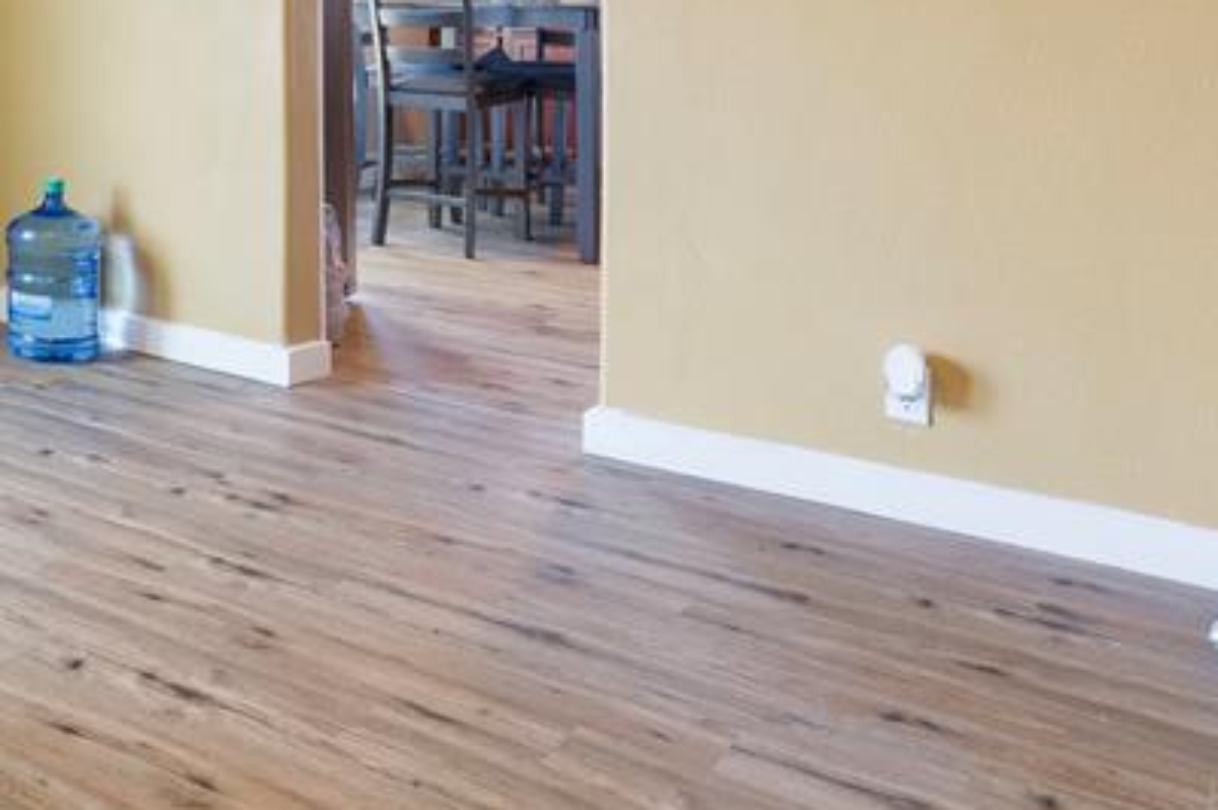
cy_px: 128
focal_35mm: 41
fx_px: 1386
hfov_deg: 38.5
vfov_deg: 31.5
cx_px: -146
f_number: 2.8
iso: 200
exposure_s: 1/4
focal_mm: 16
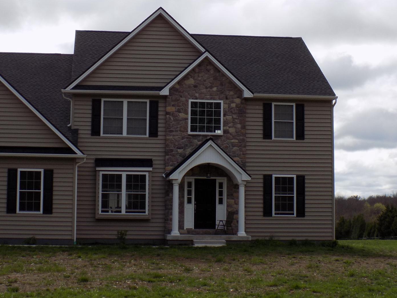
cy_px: 121
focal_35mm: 68
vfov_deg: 21.6
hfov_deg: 28.5
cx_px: 159
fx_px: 780
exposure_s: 1/800
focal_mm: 8.1
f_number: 3.7
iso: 80
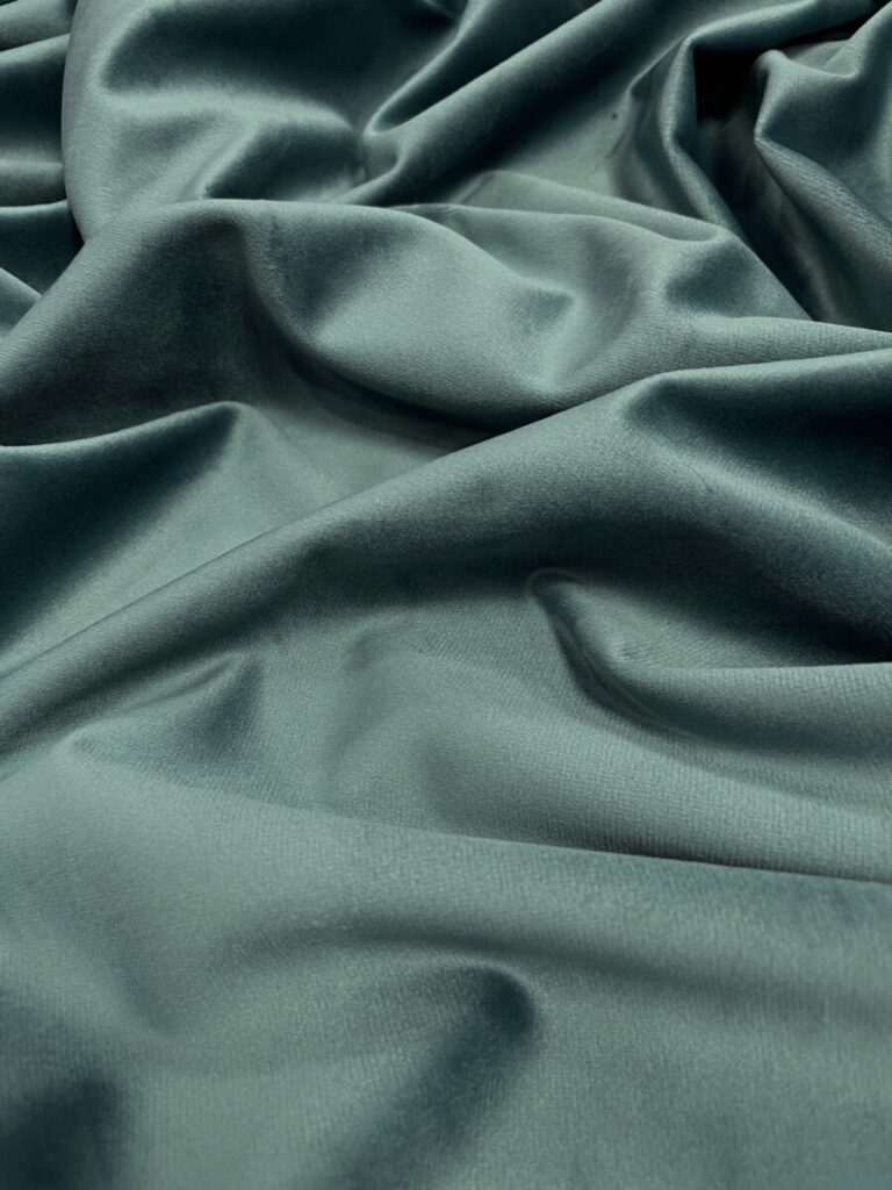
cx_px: 446
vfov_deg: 67.3
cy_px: 595
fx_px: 893
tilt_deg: -57.3
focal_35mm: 26
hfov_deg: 53.1
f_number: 1.6
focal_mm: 4.2
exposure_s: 1/50
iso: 64
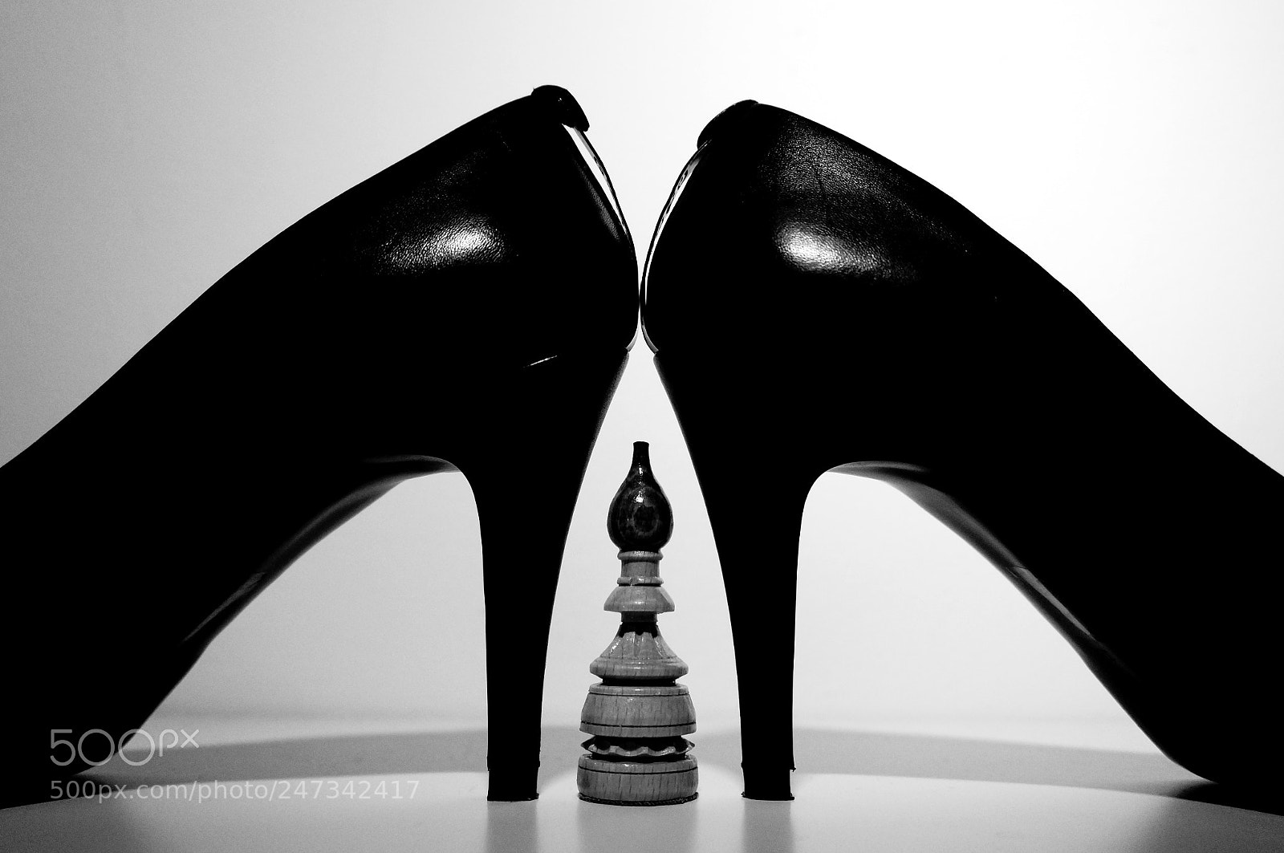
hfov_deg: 55.2
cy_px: 426
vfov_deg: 38.3
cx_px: 642
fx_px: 1229
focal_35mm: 34
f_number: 4
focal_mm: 23
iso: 1600
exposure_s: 1/60
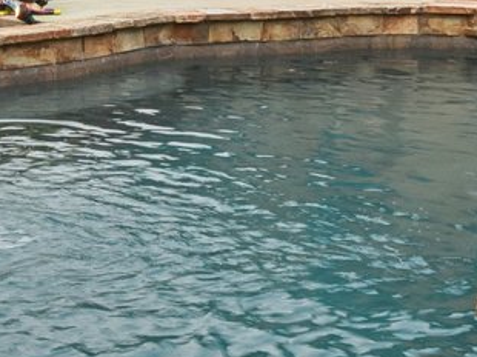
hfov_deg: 21.2
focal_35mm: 89
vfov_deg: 15.9
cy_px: -84
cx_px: -14
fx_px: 1225
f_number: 8
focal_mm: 14
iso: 450
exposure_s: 1/15
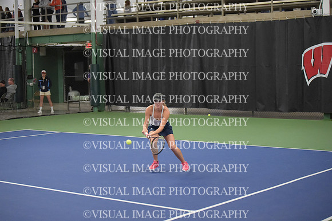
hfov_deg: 28.9
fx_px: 645
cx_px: 166
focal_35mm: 70
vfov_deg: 19.4
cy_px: 110
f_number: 2.8
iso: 12800
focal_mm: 70
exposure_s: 1/1250
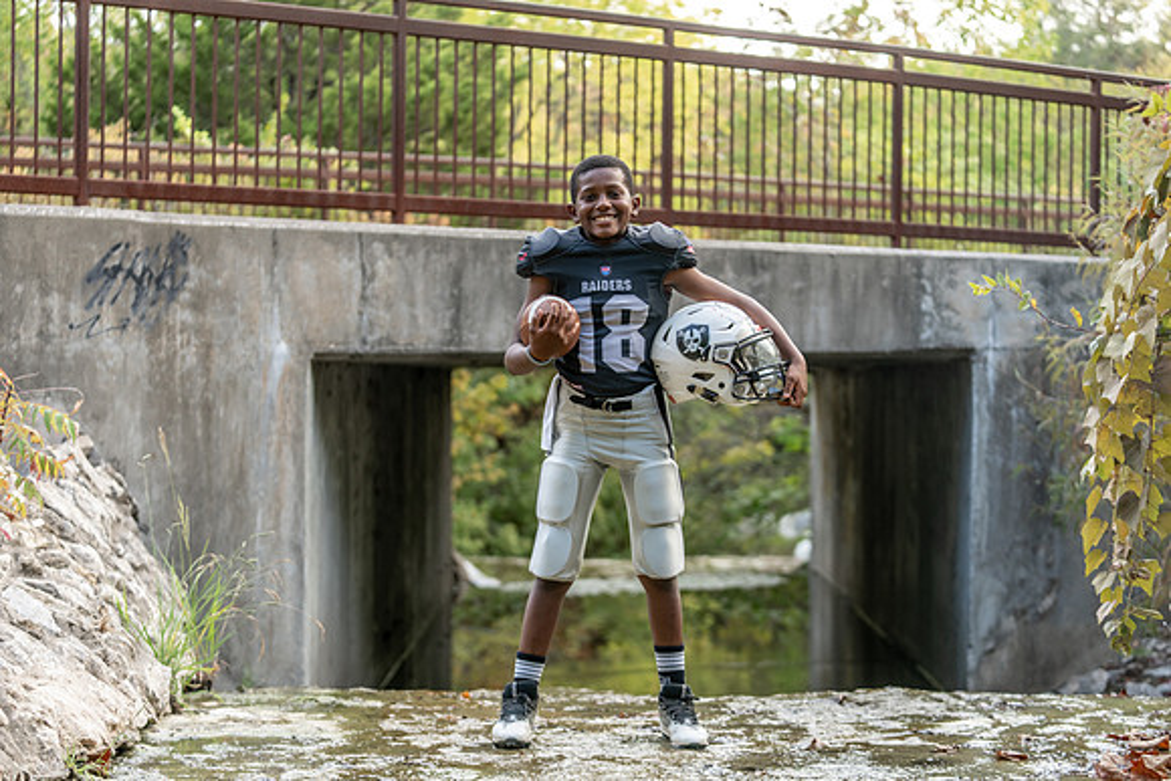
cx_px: 586
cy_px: 390
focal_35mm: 70
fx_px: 2277
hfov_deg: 28.8
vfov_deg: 19.5
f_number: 2.8
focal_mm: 70
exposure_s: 1/320
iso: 500
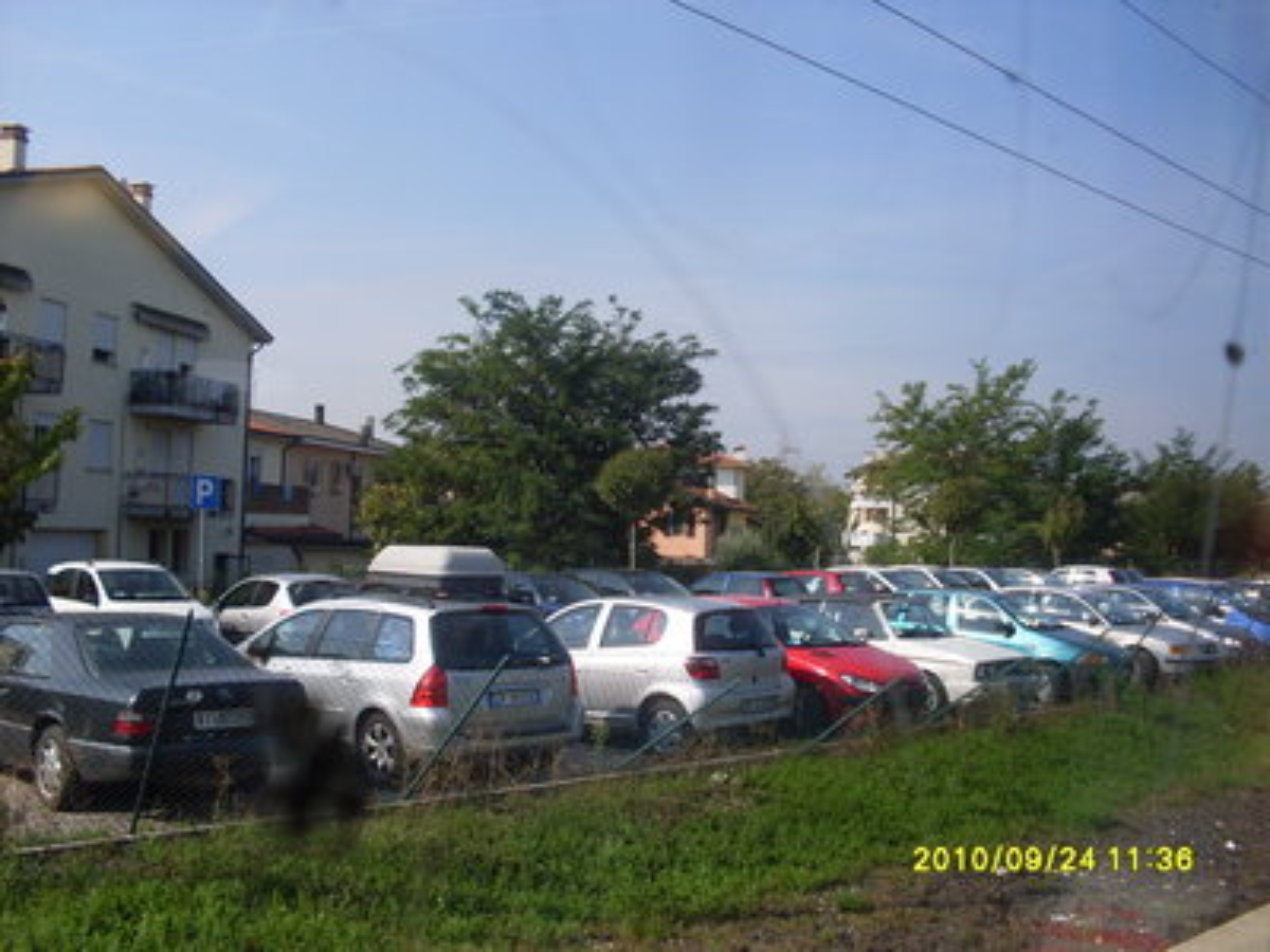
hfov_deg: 49.0
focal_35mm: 38
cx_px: 635
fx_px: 1394
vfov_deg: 37.7
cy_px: 476
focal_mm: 6.3
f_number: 2.8
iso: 80
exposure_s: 1/350
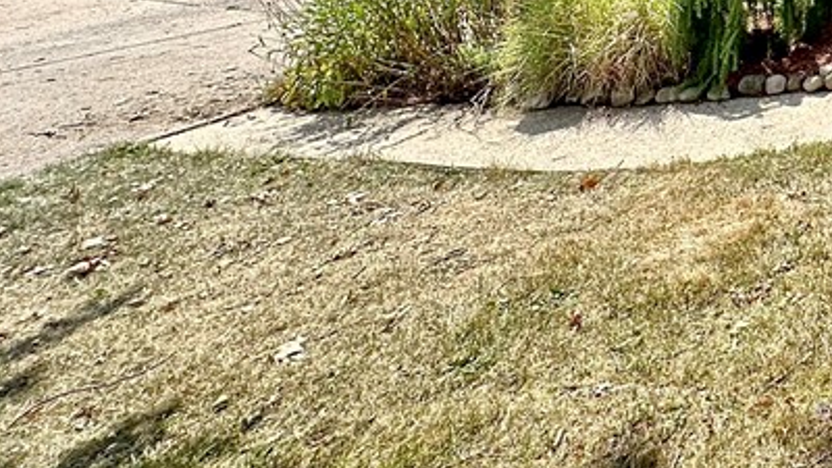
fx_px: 860
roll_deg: -1.4
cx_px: 1048
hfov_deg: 36.5
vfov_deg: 23.8
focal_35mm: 39
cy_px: -243
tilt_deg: +3.2
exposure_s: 1/199
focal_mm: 2.22
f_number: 2.2
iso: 40
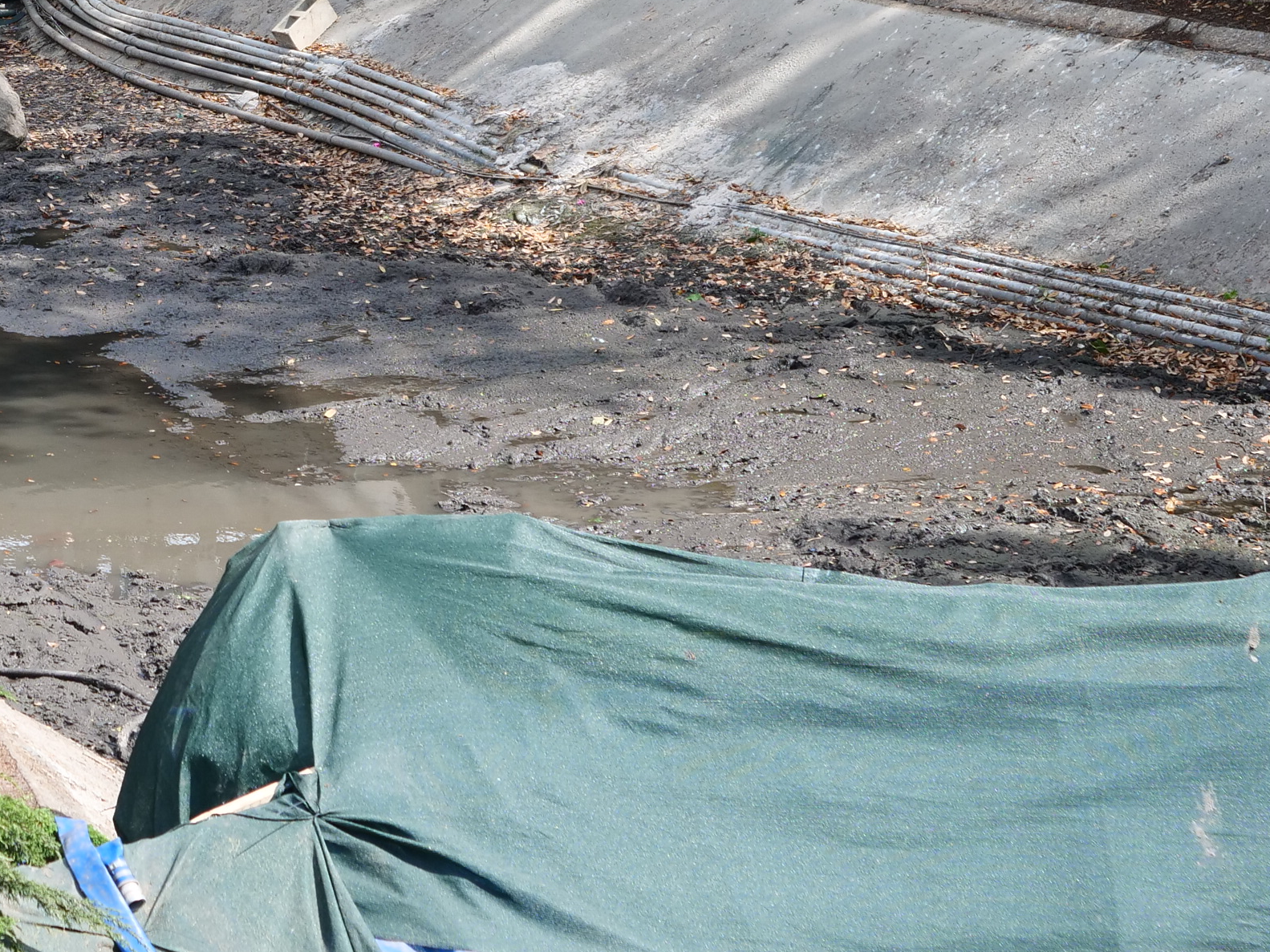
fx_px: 4989
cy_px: 65
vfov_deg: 10.8
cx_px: -151
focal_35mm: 136
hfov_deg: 14.2
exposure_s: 1/640
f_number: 3.7
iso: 200
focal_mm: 29
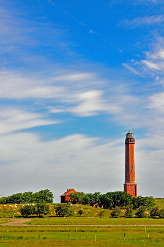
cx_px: 82
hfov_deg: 15.1
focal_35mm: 90
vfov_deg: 22.7
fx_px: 618
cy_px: 124
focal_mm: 60
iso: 100
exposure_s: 1/1000
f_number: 8
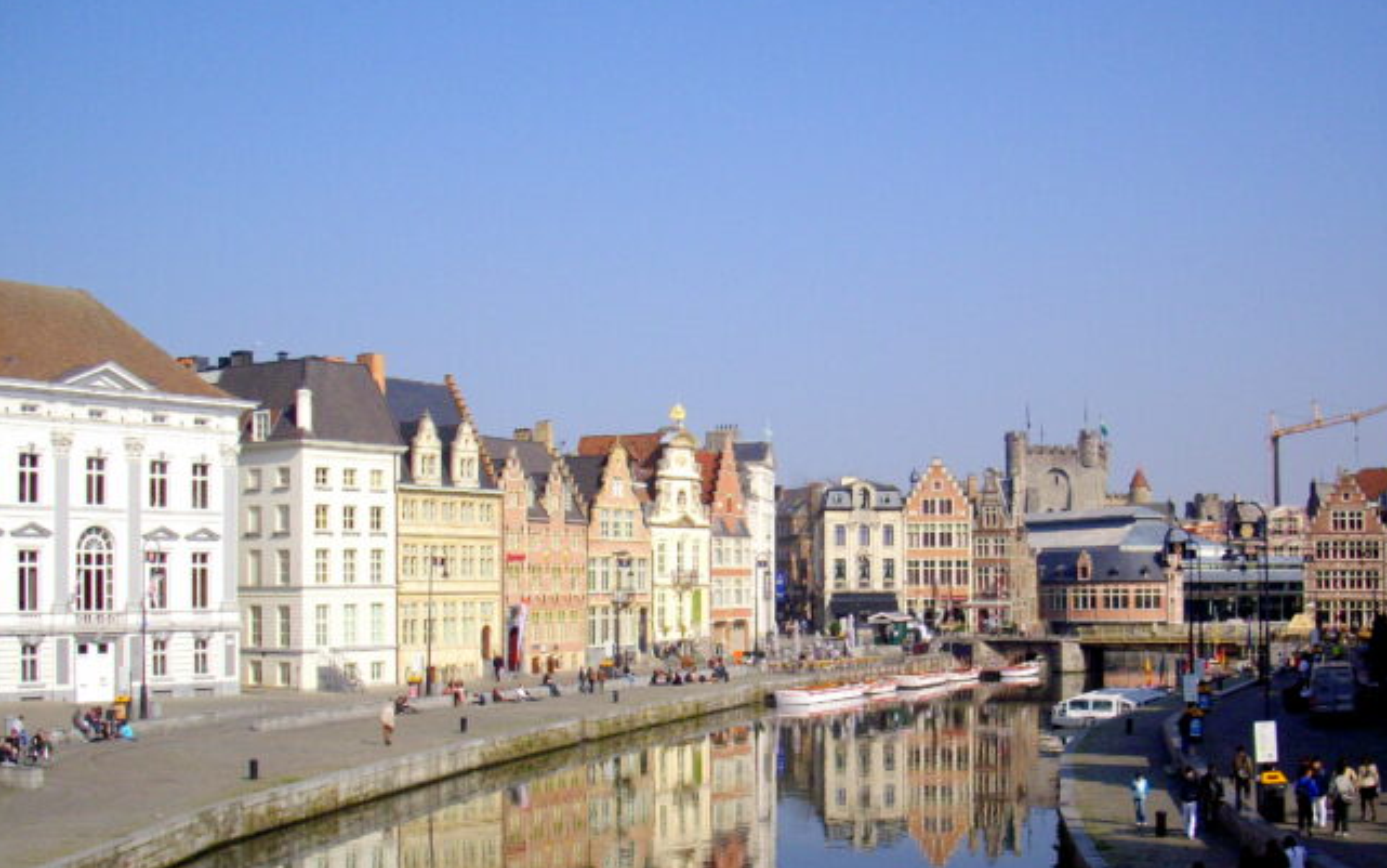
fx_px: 1966
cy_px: 543
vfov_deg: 24.8
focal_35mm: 52
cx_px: 775
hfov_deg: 38.8
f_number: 5.6
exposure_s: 1/500
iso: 100
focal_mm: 6.2
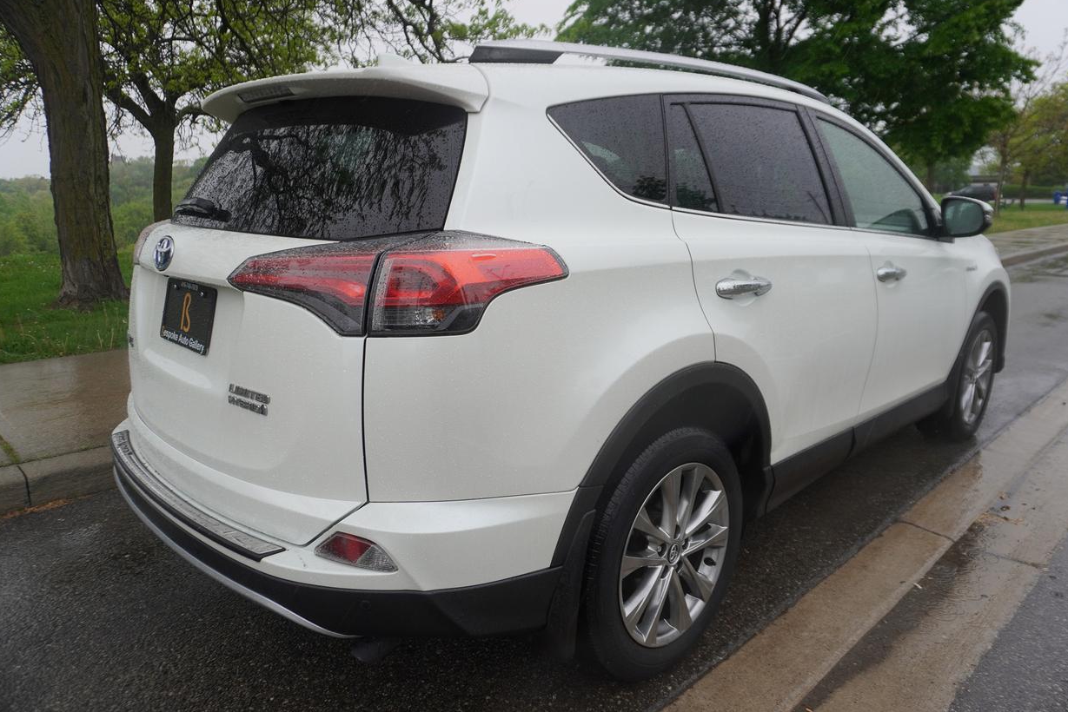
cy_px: 347
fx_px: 742
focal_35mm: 25
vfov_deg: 51.3
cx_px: 552
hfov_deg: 71.5
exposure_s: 1/160
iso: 100
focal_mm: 16
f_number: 4
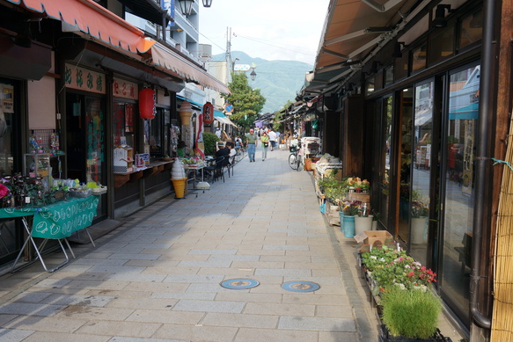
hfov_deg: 51.9
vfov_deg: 36.0
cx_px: 260
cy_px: 174
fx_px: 527
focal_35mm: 37
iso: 100
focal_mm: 24
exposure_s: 1/80
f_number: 6.3
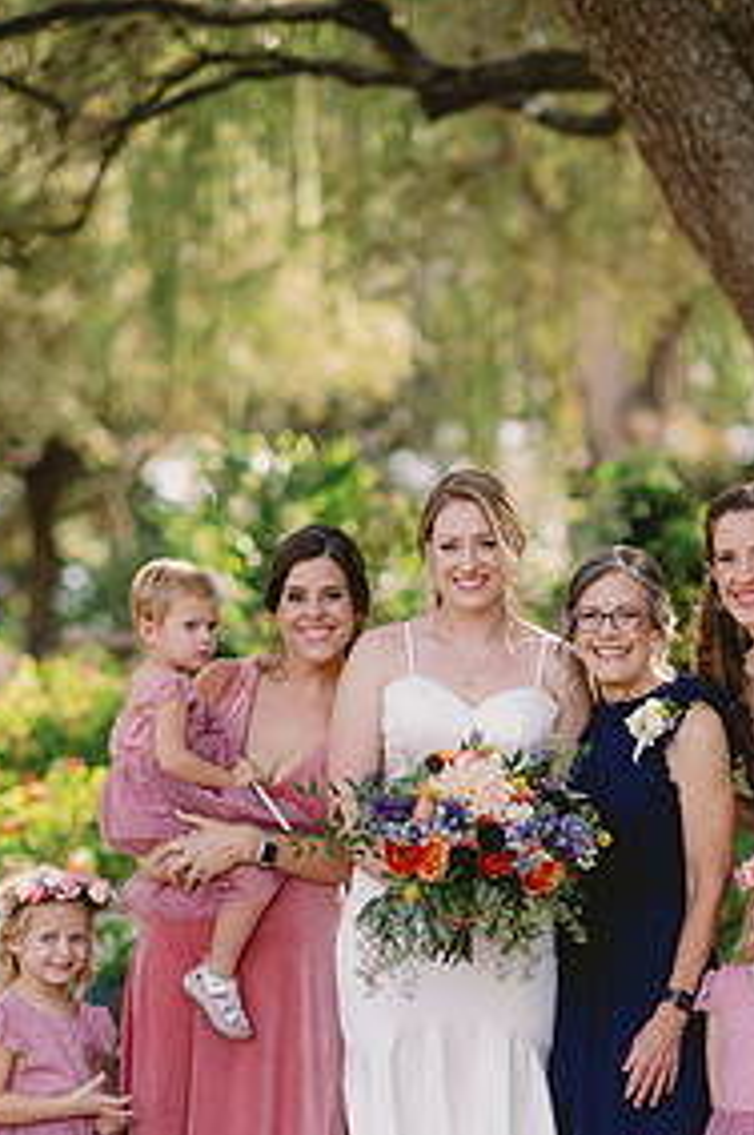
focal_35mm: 135
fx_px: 4251
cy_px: 882
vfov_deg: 15.1
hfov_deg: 10.1
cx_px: 475
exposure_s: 1/320
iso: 50
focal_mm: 85
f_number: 2
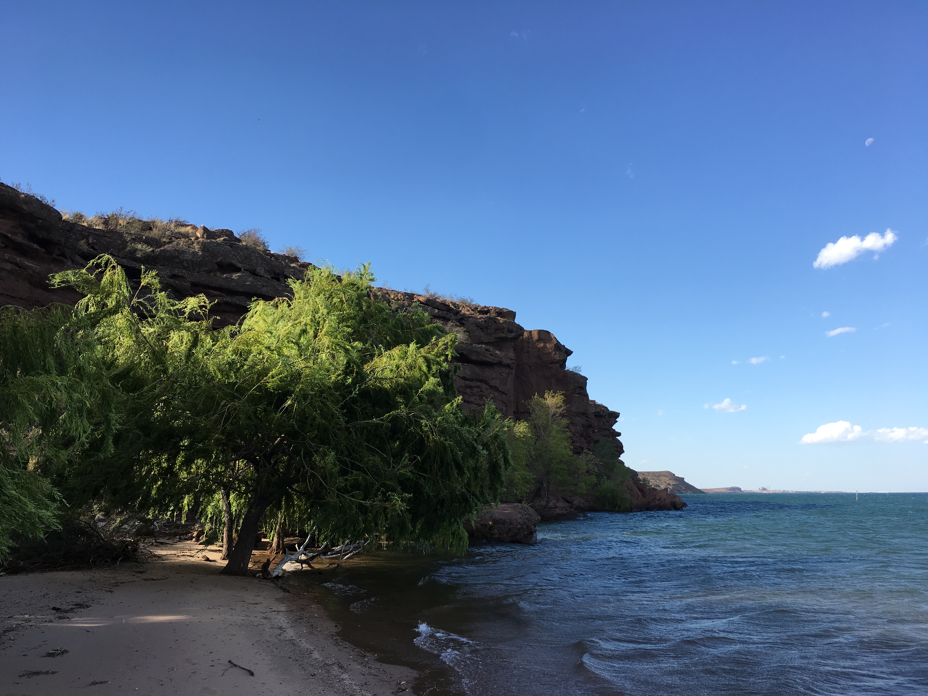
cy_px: 348
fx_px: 777
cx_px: 464
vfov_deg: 48.2
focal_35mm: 29
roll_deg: +0.7
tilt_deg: +13.8
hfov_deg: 61.7
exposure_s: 1/651
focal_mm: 4.15
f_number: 2.2
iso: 25
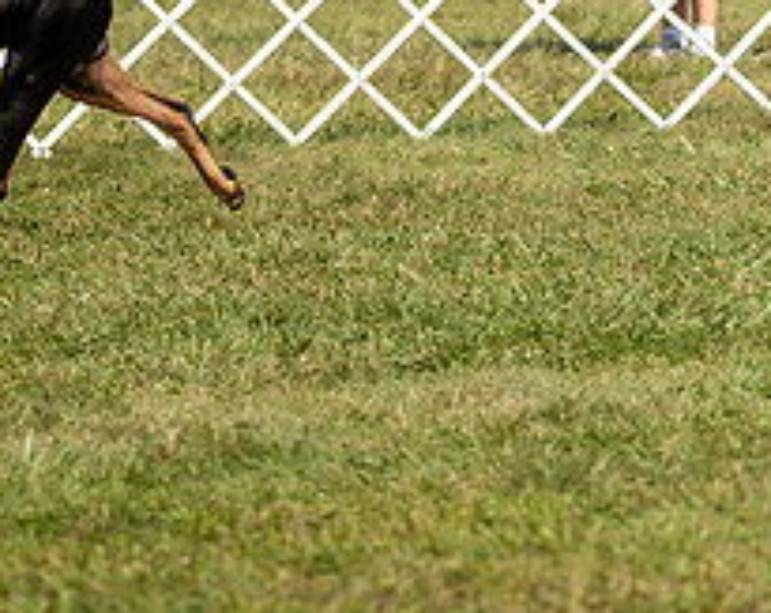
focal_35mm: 341
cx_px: -118
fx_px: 7763
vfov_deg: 4.5
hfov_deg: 5.7
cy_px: -222
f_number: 2.8
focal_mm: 110
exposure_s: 1/3200
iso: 200
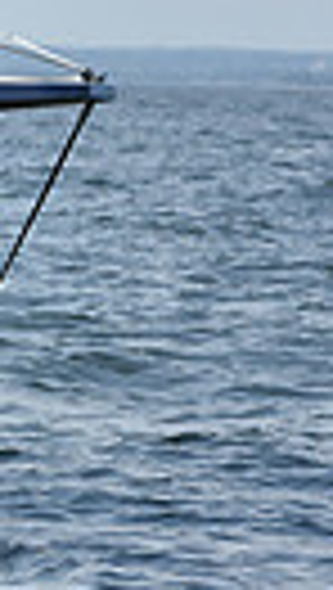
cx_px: -927
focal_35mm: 472
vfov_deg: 4.5
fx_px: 7385
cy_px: -214
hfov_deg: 2.5
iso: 250
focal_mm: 102
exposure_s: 1/1250
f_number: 8
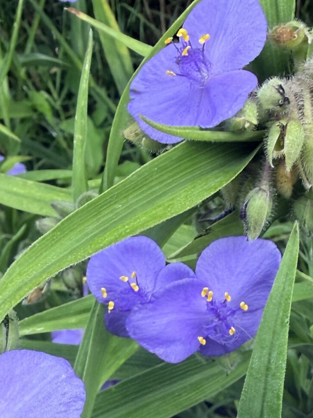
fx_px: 760
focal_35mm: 63
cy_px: 476
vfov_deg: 27.7
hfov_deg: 23.2
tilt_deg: -35.9
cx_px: 207
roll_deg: +2.5
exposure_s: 1/99
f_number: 2.2
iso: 80
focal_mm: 2.22
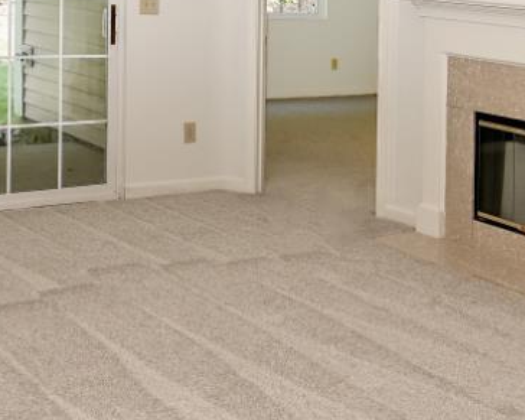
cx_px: 281
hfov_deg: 32.5
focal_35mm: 58
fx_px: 901
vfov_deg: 25.3
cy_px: 32
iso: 250
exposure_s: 1/60
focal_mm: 15
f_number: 8
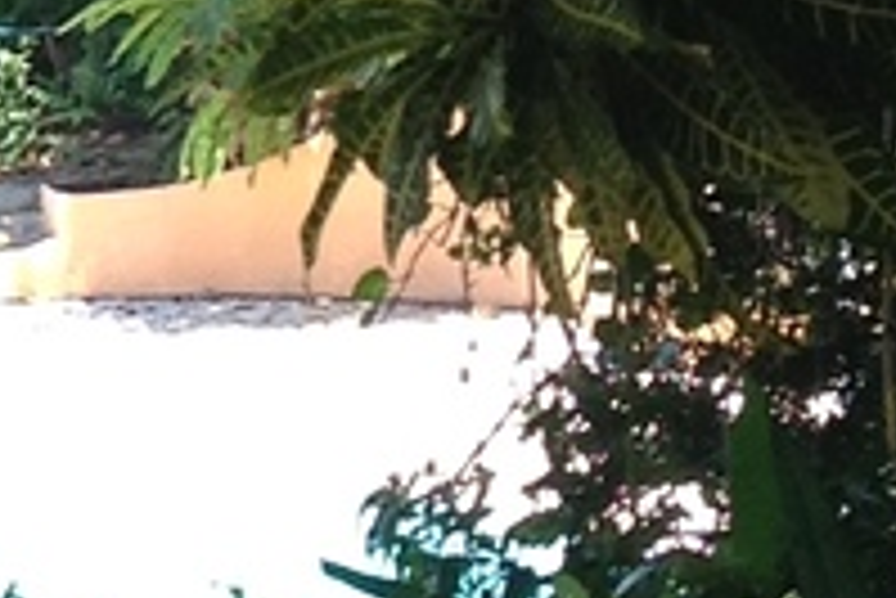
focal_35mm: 292
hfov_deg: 6.8
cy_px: -270
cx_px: -923
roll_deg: +1.8
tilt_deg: -4.2
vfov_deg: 4.7
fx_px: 7273
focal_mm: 4.28
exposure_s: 1/189
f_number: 2.4
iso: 50
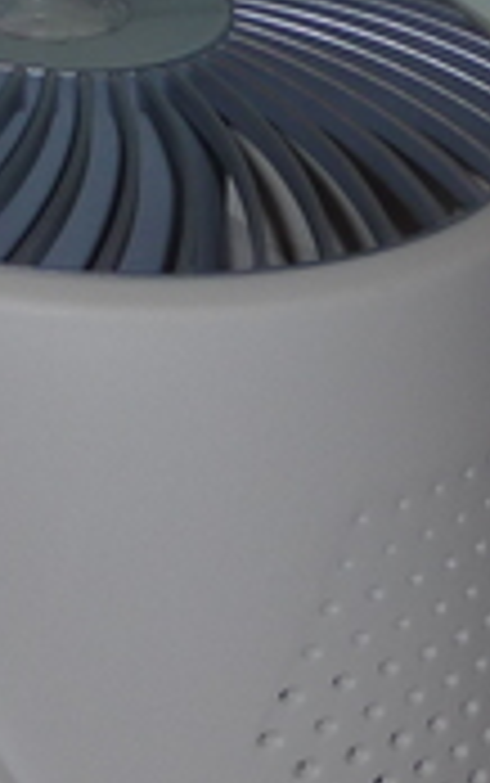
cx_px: -164
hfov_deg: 6.9
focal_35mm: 188
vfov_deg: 11.1
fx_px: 4010
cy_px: 634
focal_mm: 8
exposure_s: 1/30
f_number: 4.2
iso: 100
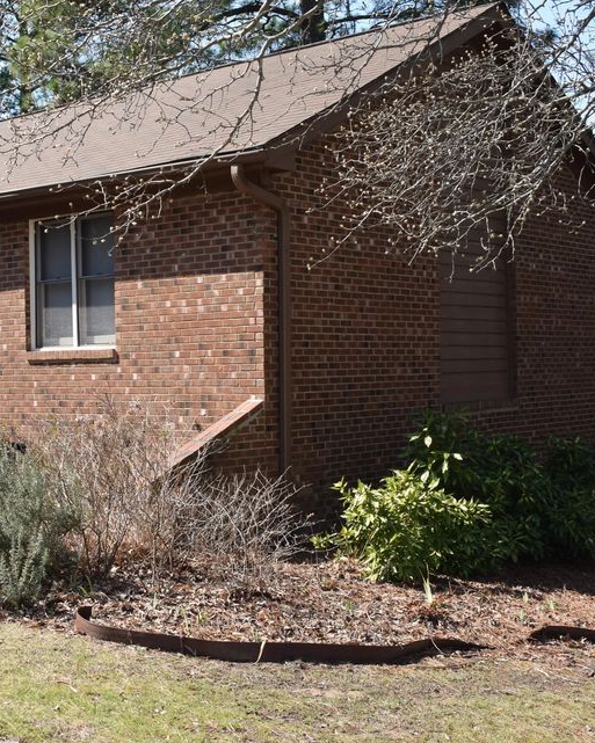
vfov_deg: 34.7
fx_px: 1188
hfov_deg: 27.6
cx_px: 136
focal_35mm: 54
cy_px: 370
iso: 100
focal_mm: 24
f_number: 7.1
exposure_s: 1/200
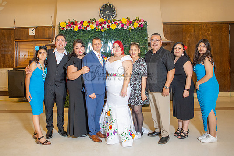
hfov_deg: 58.7
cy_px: 60
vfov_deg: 40.9
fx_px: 208
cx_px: 109
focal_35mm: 32
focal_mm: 24
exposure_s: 1/125
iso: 800
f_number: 2.8
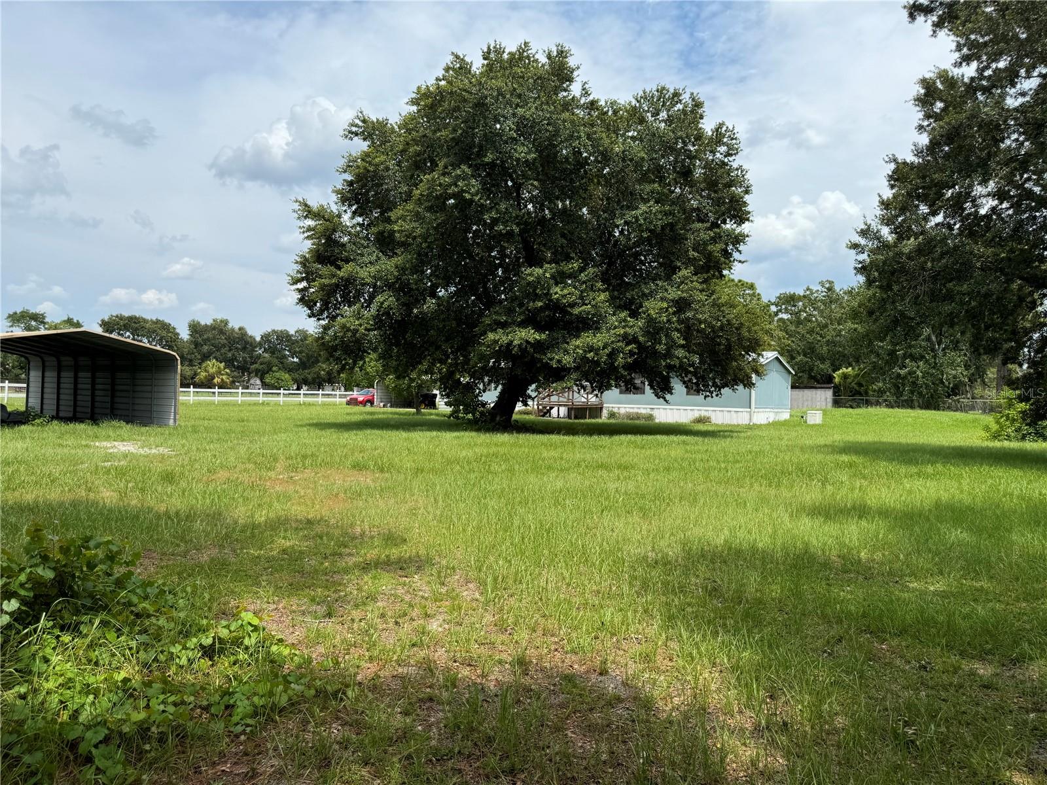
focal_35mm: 24
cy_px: 392
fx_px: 726
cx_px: 524
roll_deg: -1.7
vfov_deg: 56.8
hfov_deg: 71.6
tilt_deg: -0.4
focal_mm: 6.76
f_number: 1.78
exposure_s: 1/4608
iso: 80
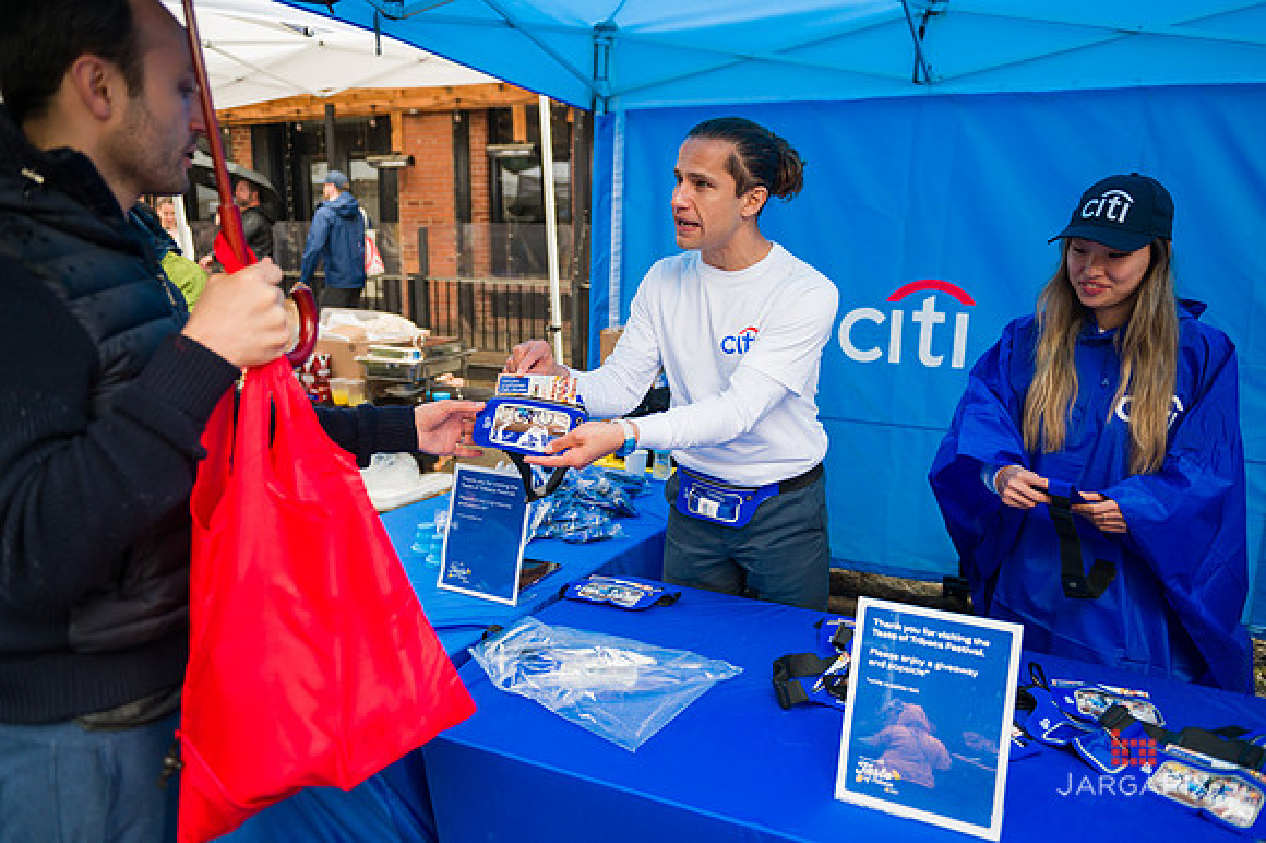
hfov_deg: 69.4
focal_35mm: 26
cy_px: 422
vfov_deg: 49.5
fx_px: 914
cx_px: 633
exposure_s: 1/500
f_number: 3.2
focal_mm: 26
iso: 400
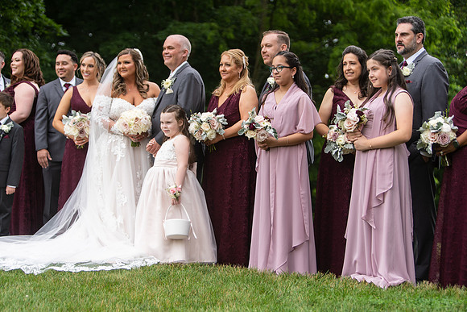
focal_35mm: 70
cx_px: 234
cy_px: 156
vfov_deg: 19.5
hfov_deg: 28.8
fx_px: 908
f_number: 2.8
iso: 200
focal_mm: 70
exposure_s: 1/1000
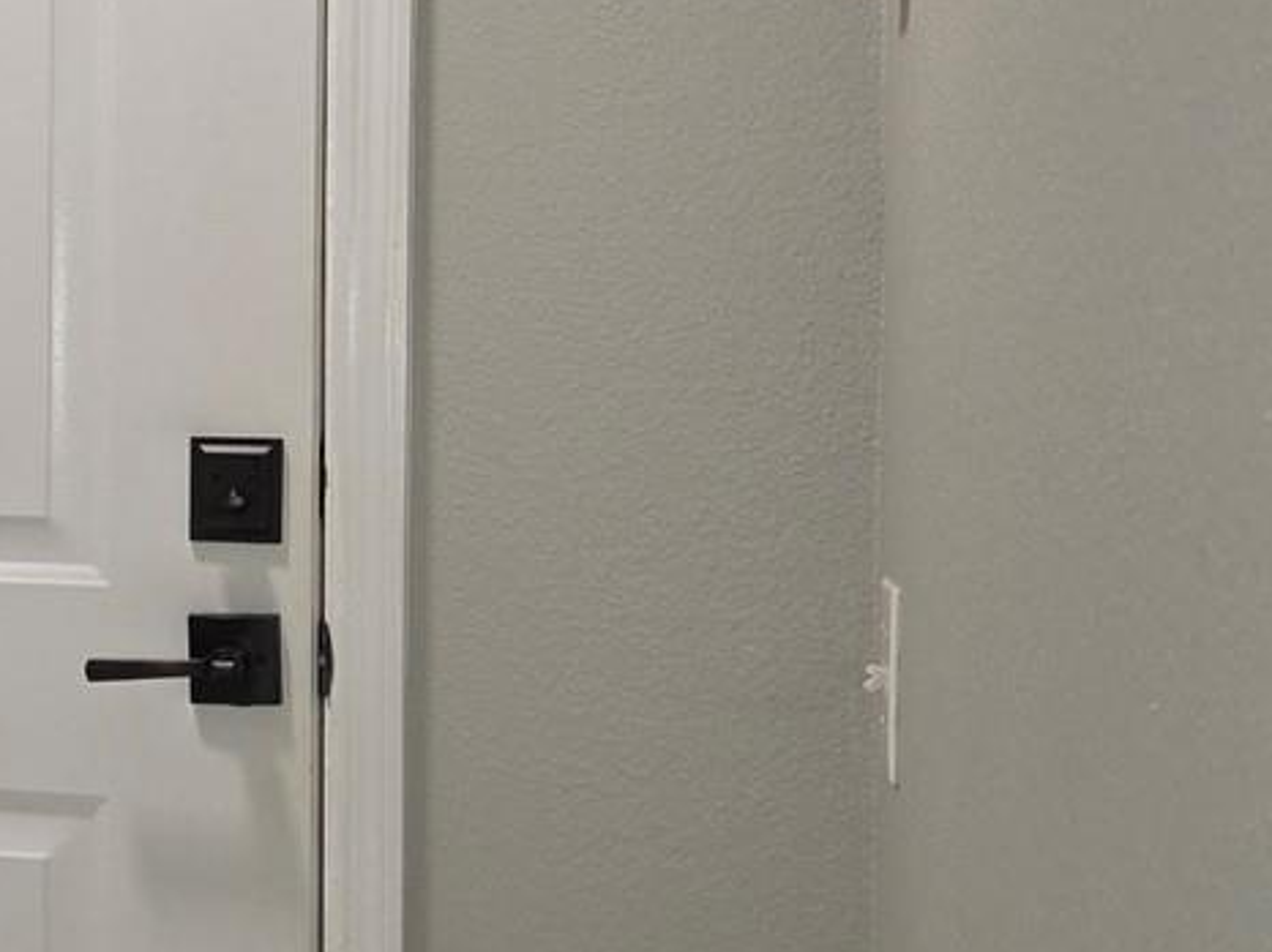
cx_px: -338
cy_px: 344
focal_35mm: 79
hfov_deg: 22.4
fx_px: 2901
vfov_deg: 18.6
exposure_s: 1/60
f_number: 1.8
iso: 80
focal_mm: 5.4
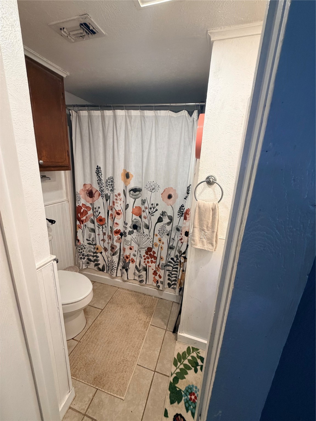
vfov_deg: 102.1
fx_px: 170
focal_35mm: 14
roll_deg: -2.2
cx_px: 158
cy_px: 210
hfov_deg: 85.7
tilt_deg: -15.4
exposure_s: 1/60
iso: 200
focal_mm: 2.22
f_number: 2.2
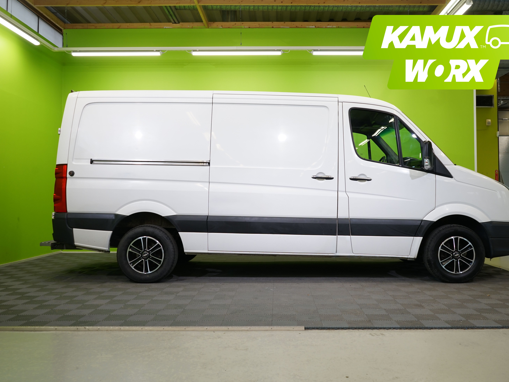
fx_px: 471
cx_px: 278
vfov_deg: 44.2
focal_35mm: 32
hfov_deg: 56.7
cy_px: 189
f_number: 6.3
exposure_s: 1/30
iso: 400
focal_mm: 29
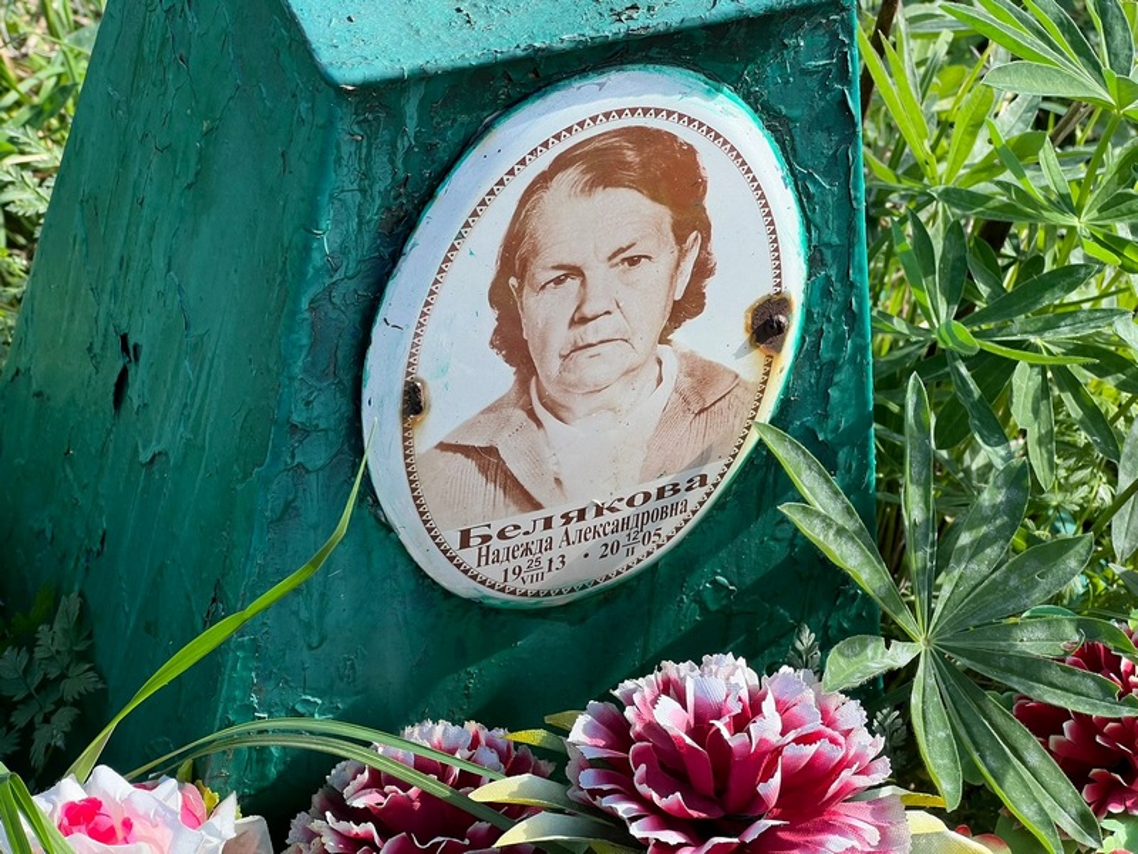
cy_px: 427
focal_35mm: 77
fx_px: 2531
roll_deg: -9.6
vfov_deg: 19.1
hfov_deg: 25.3
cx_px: 569
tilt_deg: -42.2
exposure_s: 1/329
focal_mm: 9
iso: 32
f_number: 2.8
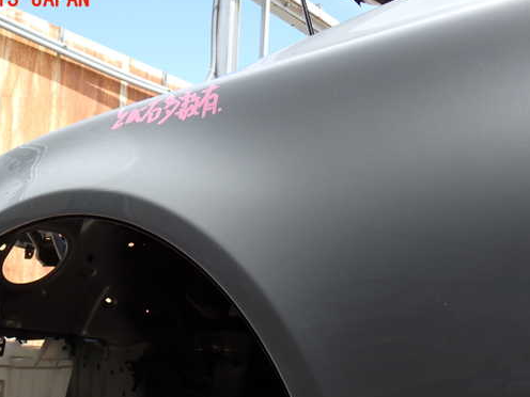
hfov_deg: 41.1
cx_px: 216
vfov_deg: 31.5
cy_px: 226
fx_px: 704
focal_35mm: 46
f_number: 3.5
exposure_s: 1/320
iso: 100
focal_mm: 6.83
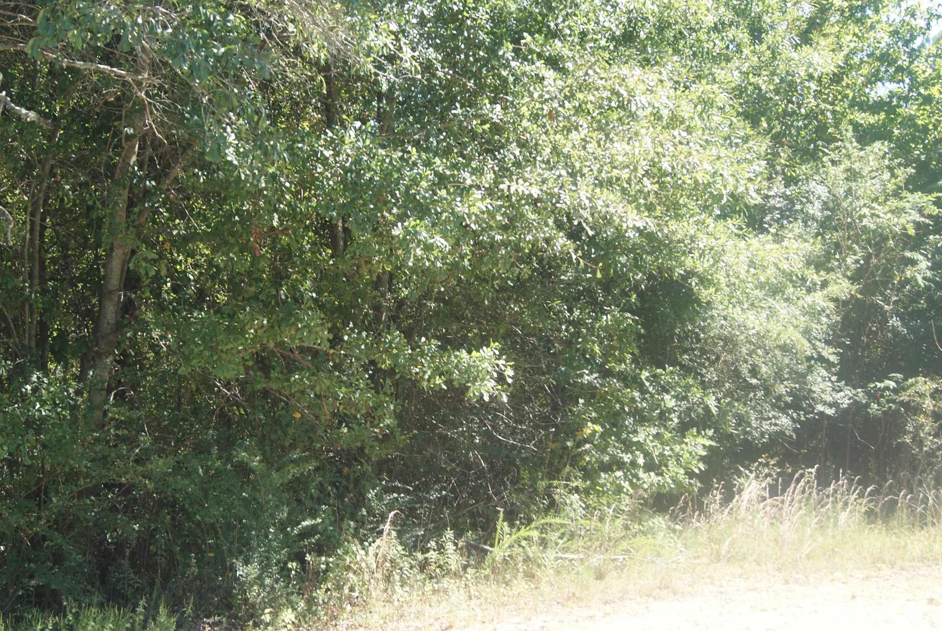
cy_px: 288
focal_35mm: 58
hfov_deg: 34.4
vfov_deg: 23.4
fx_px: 1519
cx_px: 465
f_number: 6.3
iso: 100
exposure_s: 1/60
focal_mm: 30
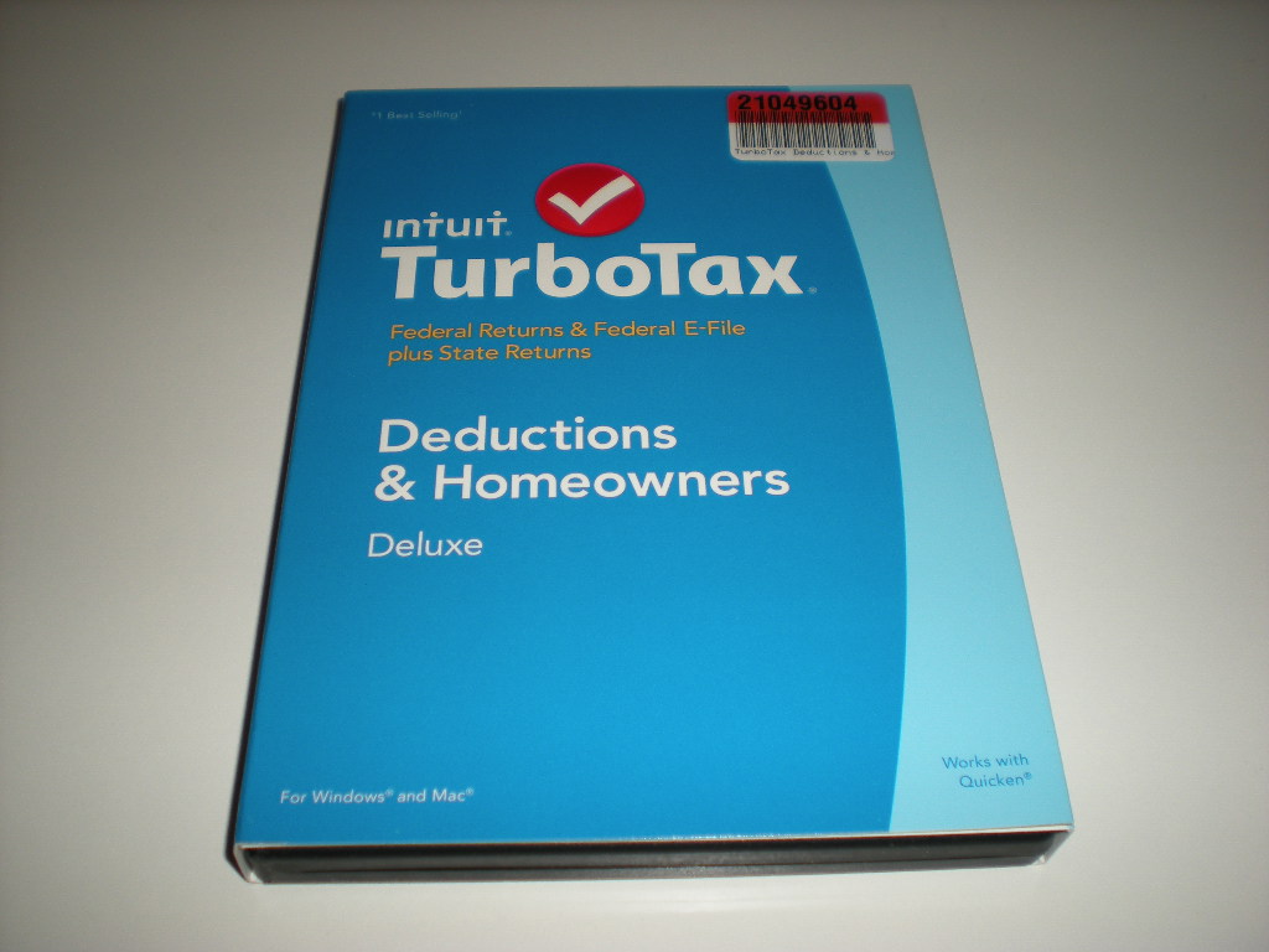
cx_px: 634
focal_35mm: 38
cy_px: 476
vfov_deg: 37.7
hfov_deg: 49.0
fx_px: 1393
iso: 64
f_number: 3.1
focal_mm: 6.3
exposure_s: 1/60
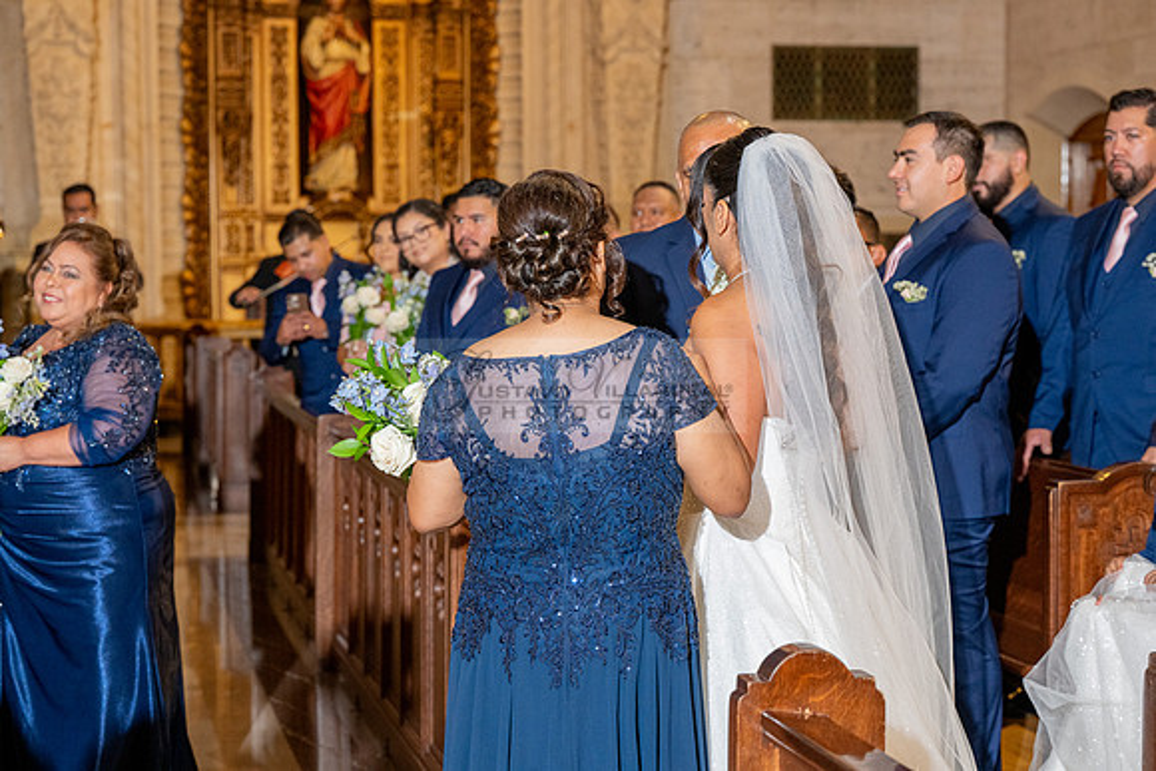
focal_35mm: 70
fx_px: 2248
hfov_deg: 28.8
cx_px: 578
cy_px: 386
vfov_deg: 19.5
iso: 2000
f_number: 4.5
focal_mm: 70
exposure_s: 1/200
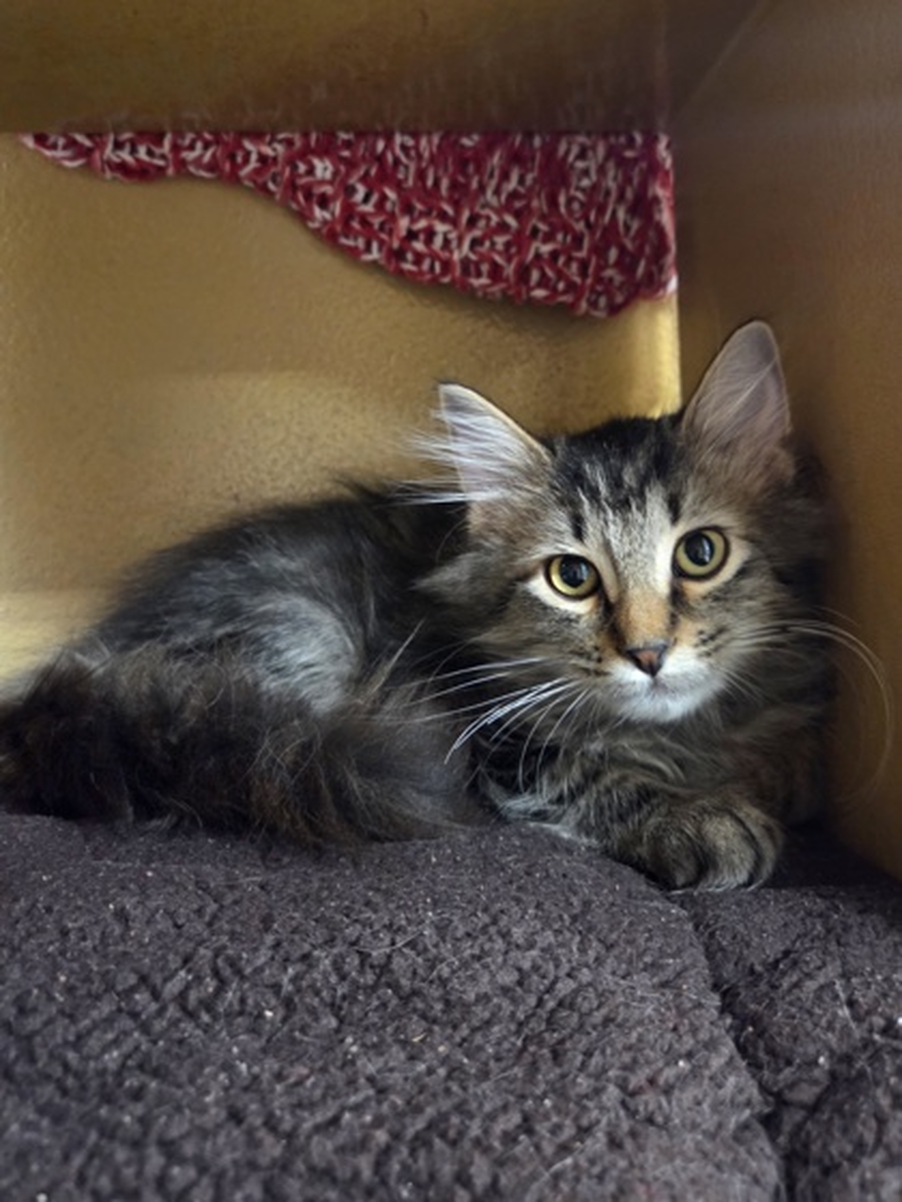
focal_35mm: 23
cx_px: 451
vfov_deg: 73.9
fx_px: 799
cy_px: 601
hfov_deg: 58.9
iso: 1600
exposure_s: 1/40
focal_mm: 5.4
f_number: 1.8
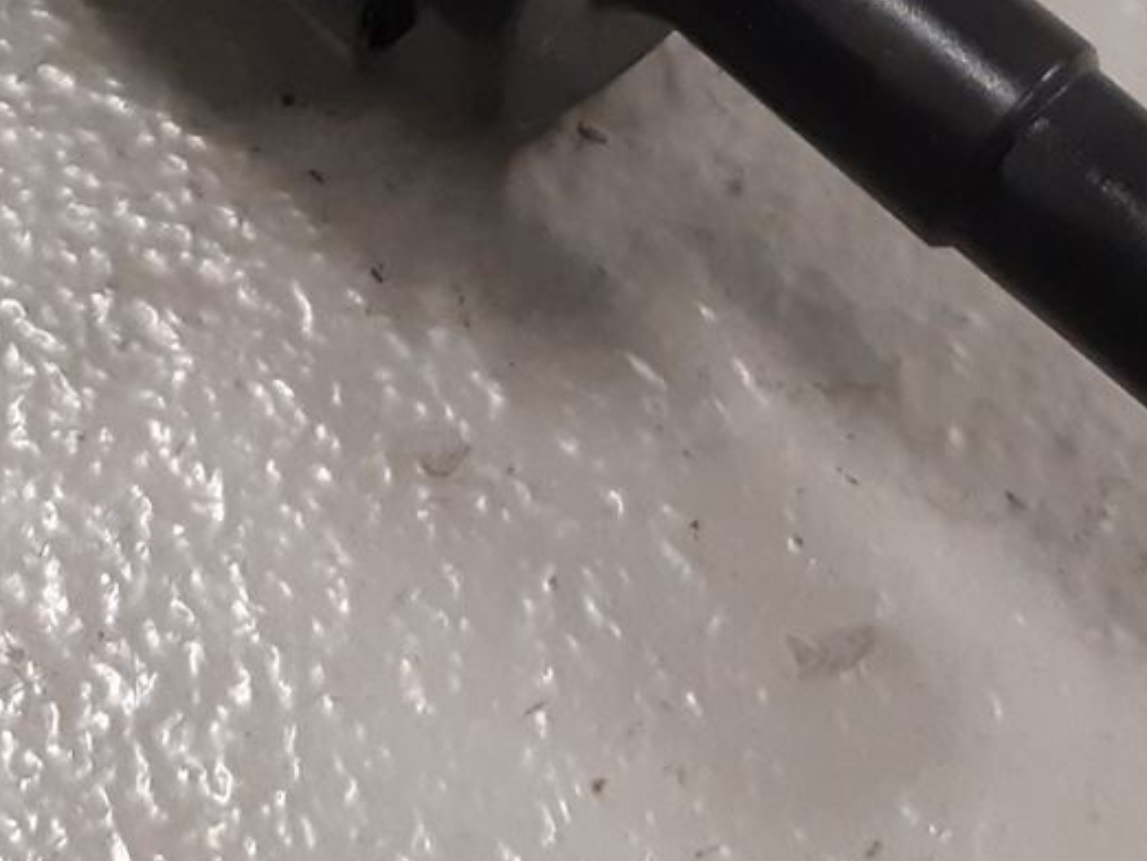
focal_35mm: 102
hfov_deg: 19.0
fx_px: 3381
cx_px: 189
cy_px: -534
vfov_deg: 13.4
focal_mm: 3.93
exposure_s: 1/50
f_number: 1.7
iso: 200
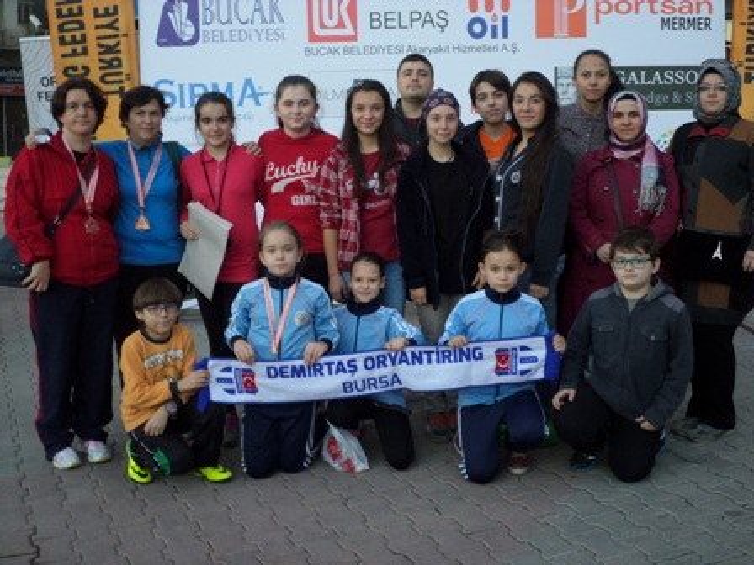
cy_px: 282
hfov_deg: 43.9
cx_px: 377
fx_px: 937
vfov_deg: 33.6
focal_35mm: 43
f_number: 3.2
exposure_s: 1/45
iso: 200
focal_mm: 7.8
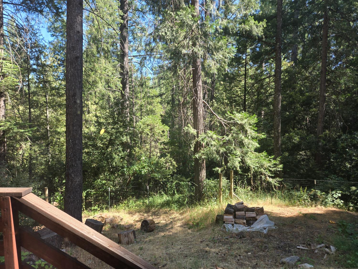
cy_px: 134
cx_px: 179
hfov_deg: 73.9
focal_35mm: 23
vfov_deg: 58.9
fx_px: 238
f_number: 1.8
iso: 25
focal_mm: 5.4
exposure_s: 1/206
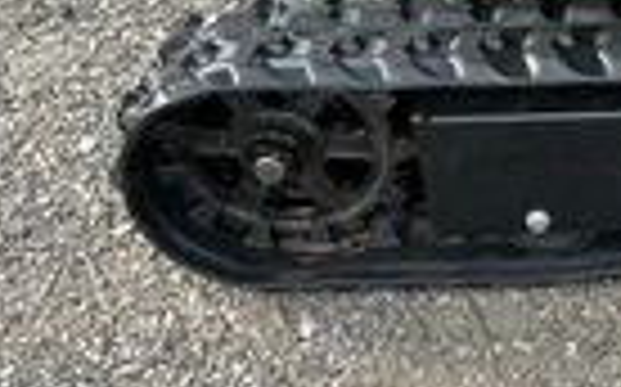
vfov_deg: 14.5
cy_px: 58
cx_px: 796
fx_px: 1505
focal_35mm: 89
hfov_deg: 21.2
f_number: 1.8
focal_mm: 3
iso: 20
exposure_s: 1/144
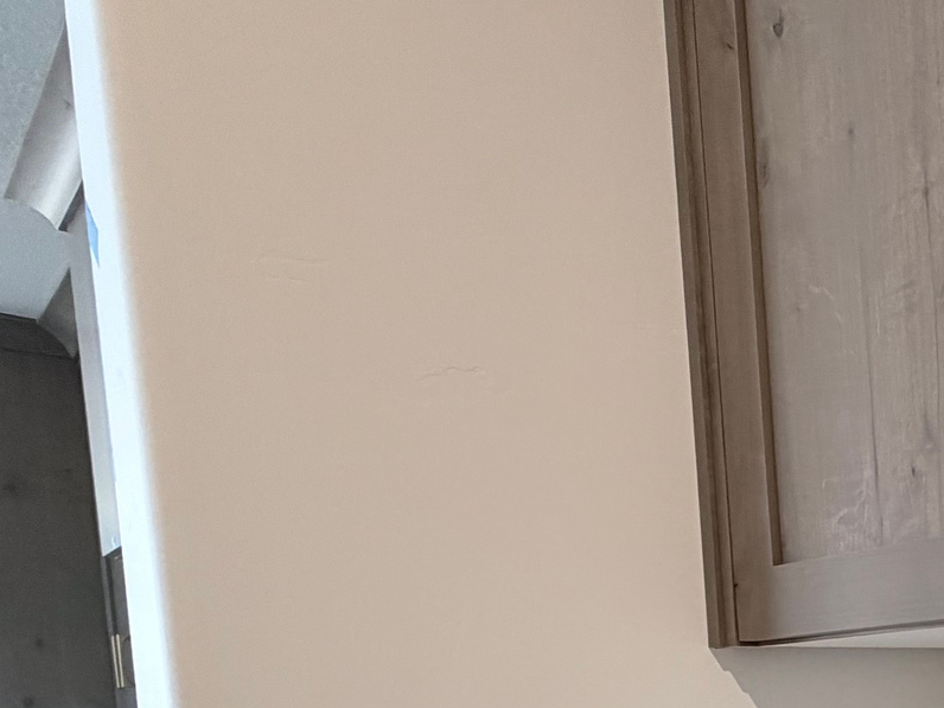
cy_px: 747
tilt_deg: -3.6
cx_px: 1189
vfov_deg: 35.0
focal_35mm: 36
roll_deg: +2.4
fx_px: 982
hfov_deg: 36.4
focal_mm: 2.22
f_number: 2.2
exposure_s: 1/60
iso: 200
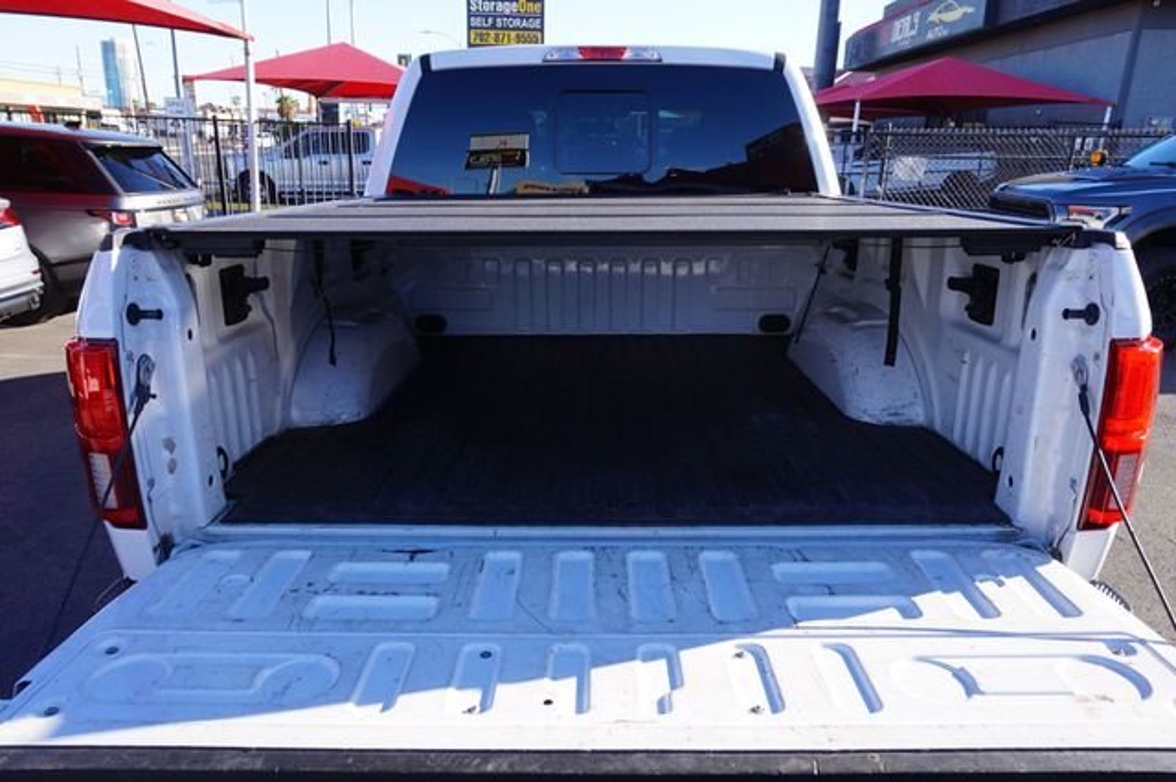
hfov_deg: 73.8
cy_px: 391
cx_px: 588
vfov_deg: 53.1
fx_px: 784
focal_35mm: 24
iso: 100
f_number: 8
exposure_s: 1/80
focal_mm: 16
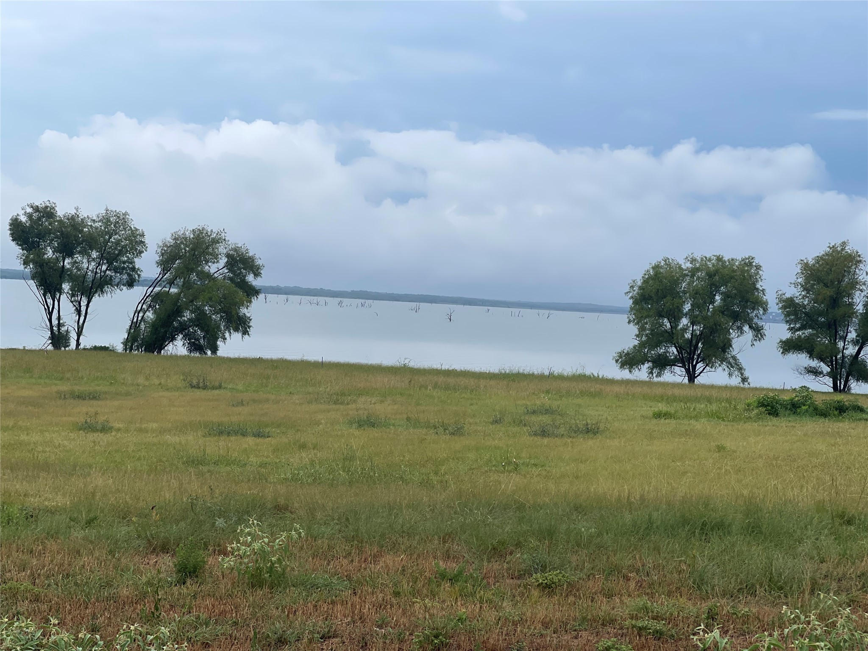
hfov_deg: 30.3
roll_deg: -3.3
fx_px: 1605
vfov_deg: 22.9
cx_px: 434
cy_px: 326
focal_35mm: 64
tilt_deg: -1.0
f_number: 2.2
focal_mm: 7.5
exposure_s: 1/298
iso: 25
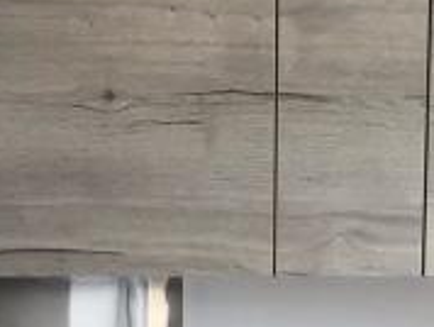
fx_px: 2235
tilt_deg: -9.4
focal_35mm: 178
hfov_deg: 11.1
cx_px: 132
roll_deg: +0.6
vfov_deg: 7.9
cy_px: 717
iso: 32
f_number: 2.4
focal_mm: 3.3
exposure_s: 1/50
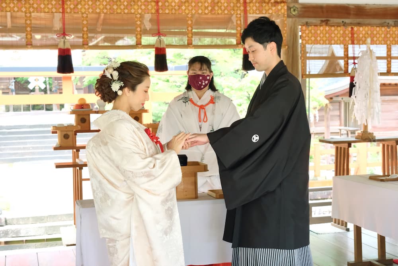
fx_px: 597
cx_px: 199
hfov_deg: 36.9
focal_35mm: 54
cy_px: 133
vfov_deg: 25.1
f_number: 5
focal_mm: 35.8
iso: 3200
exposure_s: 1/100
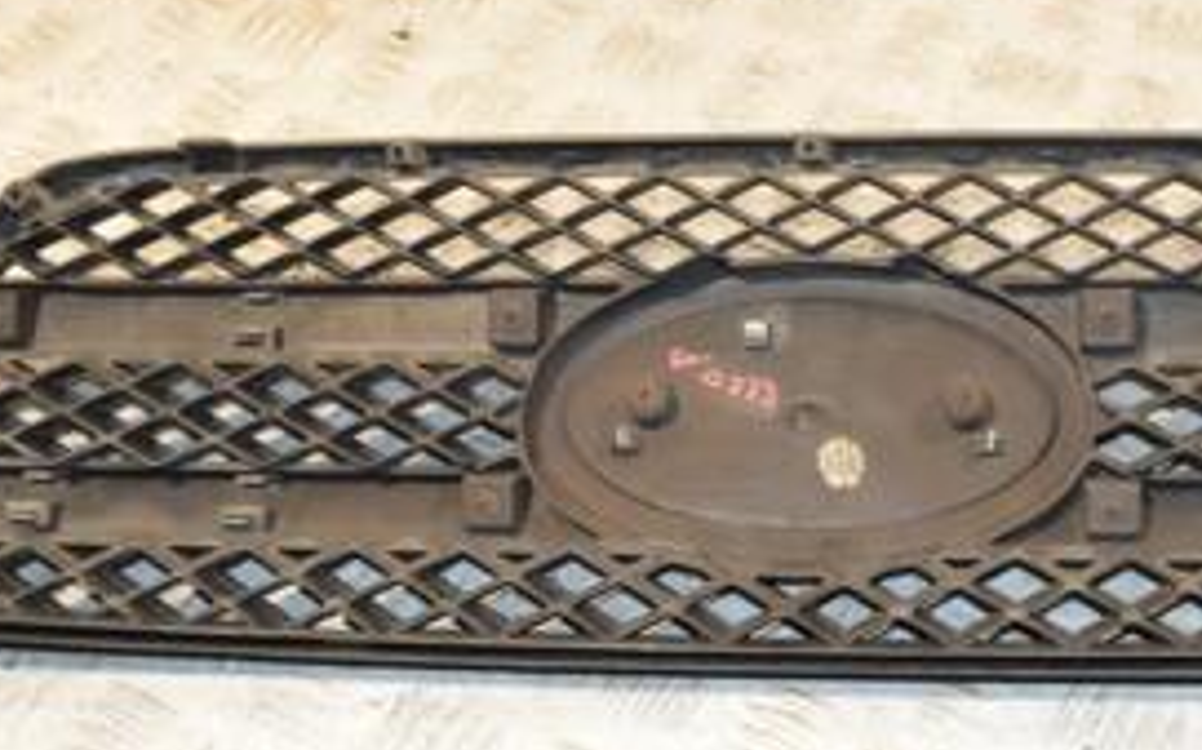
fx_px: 1997
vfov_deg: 21.2
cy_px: 324
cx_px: 834
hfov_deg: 33.1
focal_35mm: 61
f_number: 6.3
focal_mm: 18
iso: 800
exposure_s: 1/200
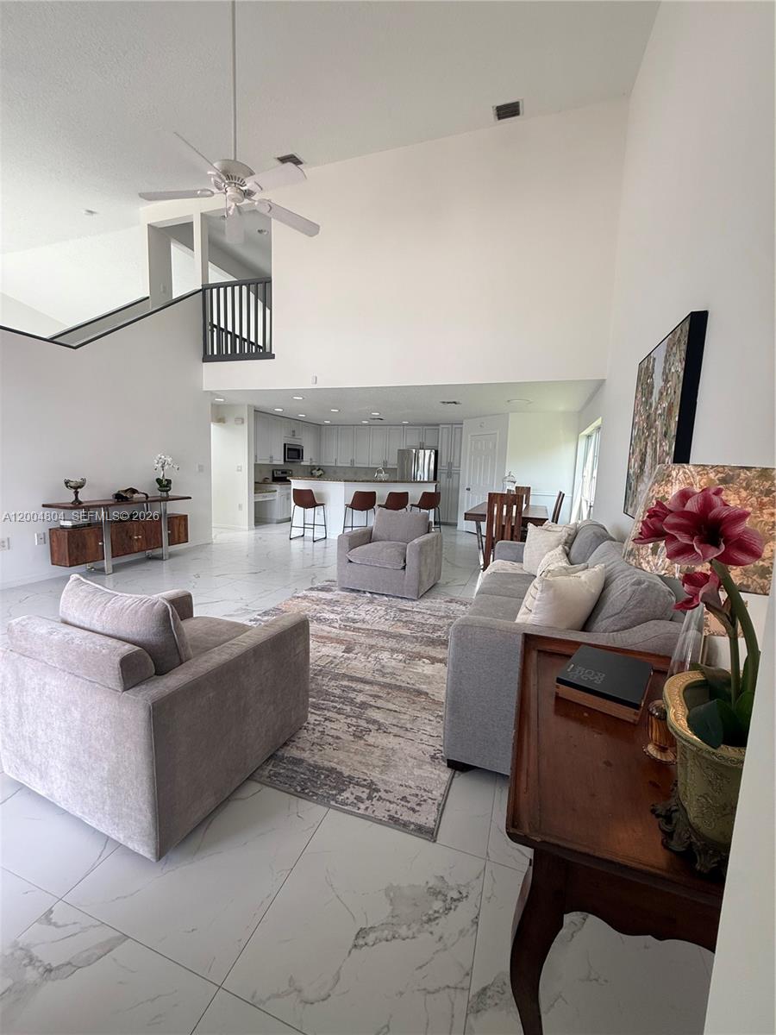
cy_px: 518
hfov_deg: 85.7
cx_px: 388
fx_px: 418
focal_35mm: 14
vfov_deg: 102.1
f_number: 2.2
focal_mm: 2.22
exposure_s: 1/120
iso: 80
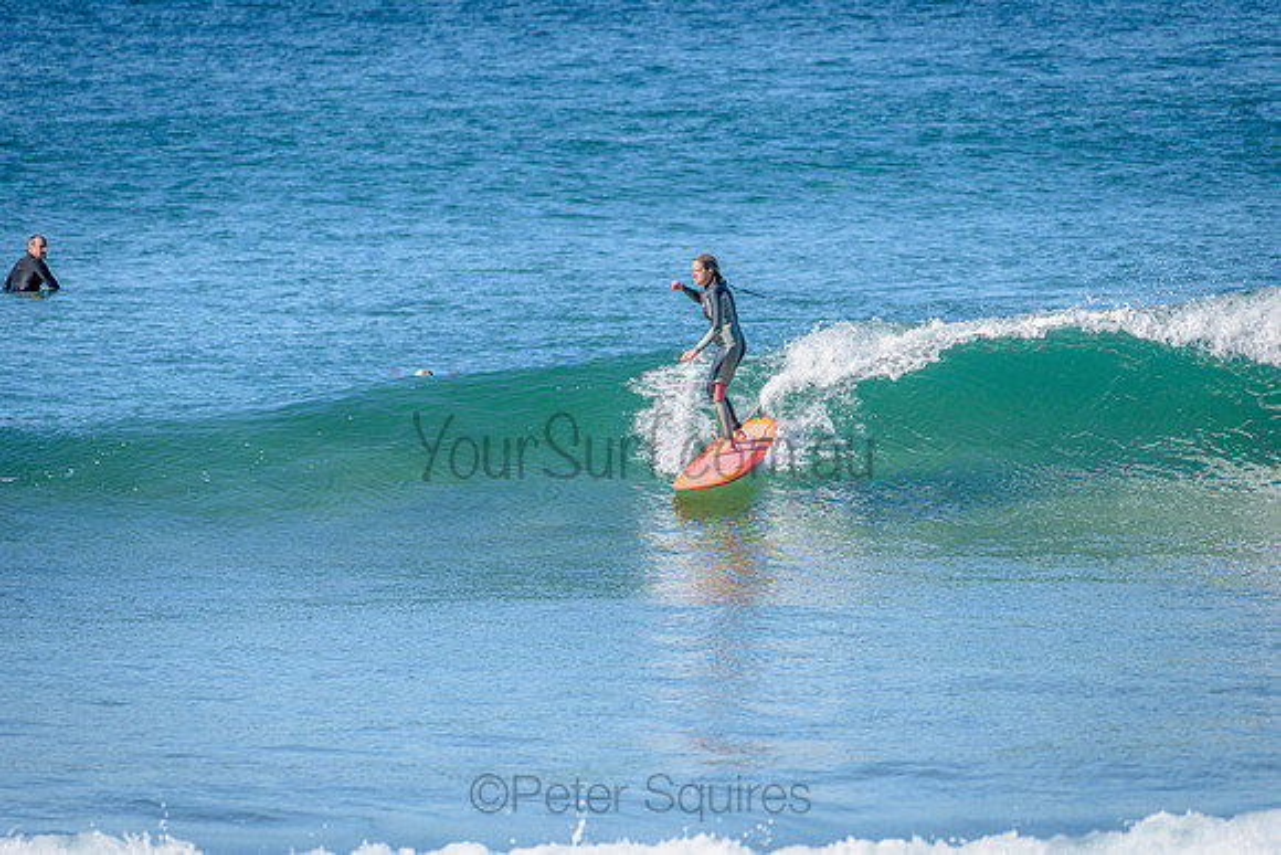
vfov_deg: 2.8
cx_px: 640
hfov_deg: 4.1
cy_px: 428
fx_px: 17795
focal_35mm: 500
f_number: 5.6
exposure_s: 1/2000
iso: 250
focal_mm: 500
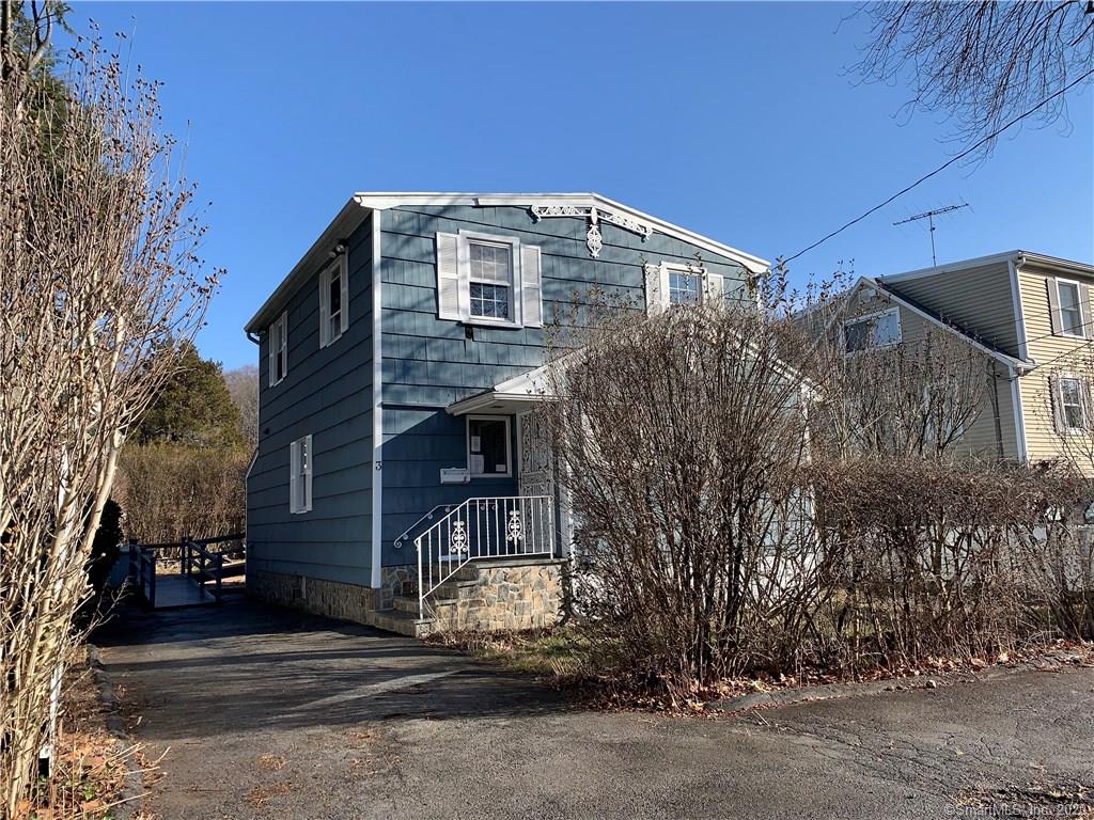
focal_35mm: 26
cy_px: 410
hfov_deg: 67.3
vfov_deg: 53.1
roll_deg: +1.3
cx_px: 547
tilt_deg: +7.9
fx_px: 822
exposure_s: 1/2208
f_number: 1.8
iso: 25
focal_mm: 4.25
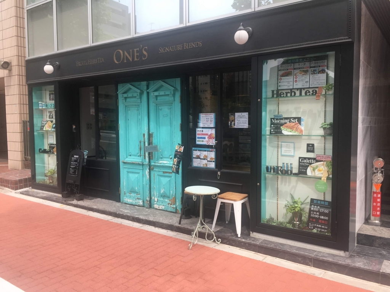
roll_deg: -0.3
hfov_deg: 61.7
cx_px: 195
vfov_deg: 48.2
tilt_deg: -5.8
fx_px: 327
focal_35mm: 29
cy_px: 146
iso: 25
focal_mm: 4.15
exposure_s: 1/330
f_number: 2.2
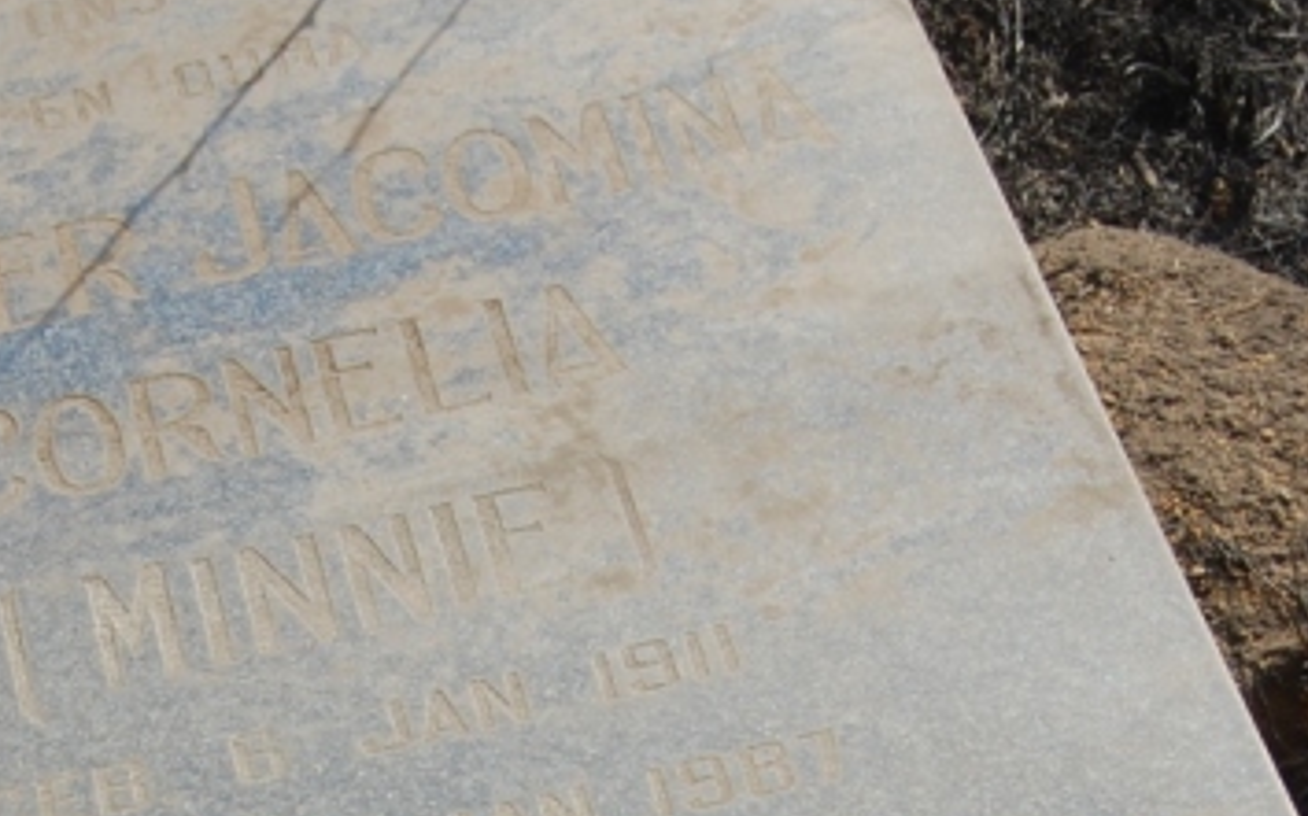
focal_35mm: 168
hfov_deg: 12.4
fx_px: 5987
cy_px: 1065
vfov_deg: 7.7
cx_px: 377
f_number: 7.1
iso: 200
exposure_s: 1/200
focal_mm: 38
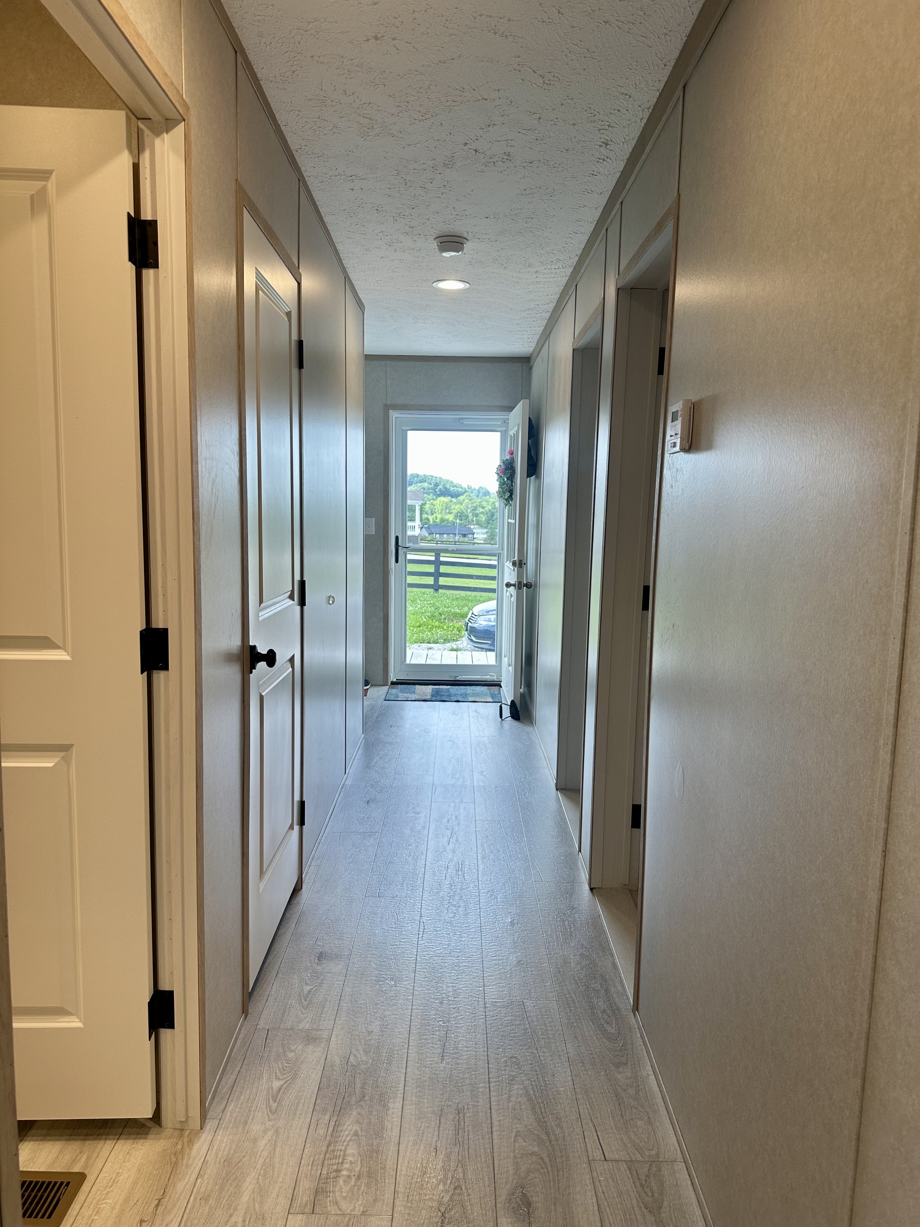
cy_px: 614
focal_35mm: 24
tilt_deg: -5.8
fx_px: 850
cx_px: 460
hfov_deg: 56.8
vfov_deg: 71.6
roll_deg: -0.8
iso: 64
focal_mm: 6.86
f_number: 1.78
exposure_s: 1/189
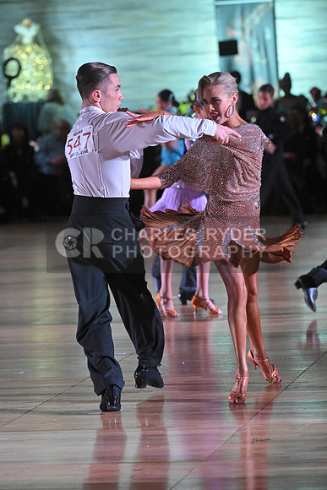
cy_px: 245
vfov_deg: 10.3
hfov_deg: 6.9
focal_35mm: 200
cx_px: 164
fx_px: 2723
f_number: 5.6
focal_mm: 200
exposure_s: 1/400
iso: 5000
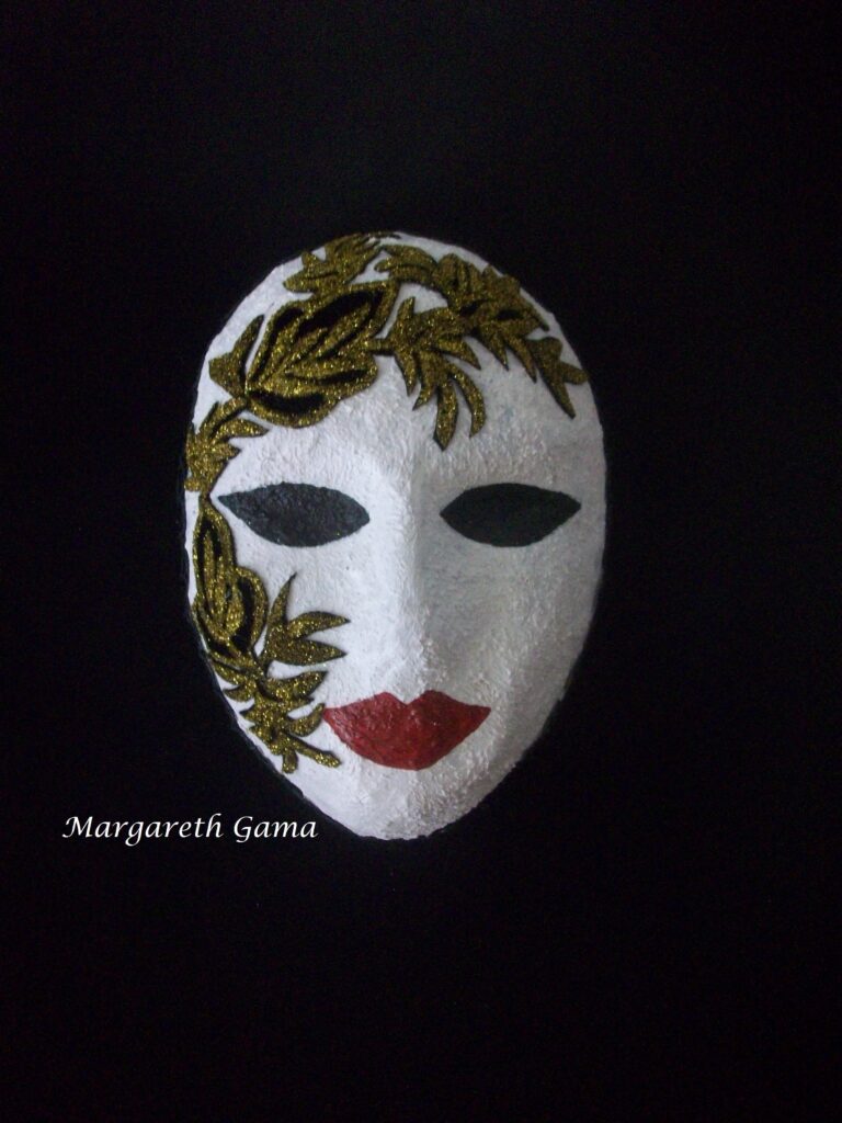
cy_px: 562
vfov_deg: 54.0
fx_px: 1103
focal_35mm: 34
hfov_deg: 41.8
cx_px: 421
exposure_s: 1/8
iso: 200
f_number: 2.8
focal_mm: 5.7
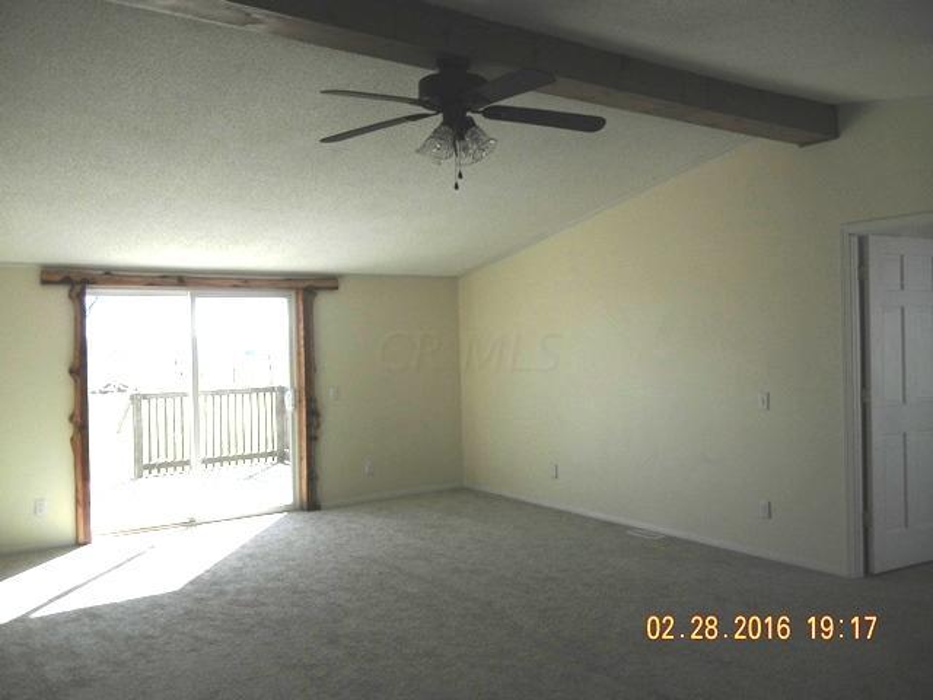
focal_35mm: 30
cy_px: 350
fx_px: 809
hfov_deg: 60.0
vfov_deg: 46.8
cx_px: 466
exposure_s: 1/702
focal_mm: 5.4
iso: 160
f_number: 3.5
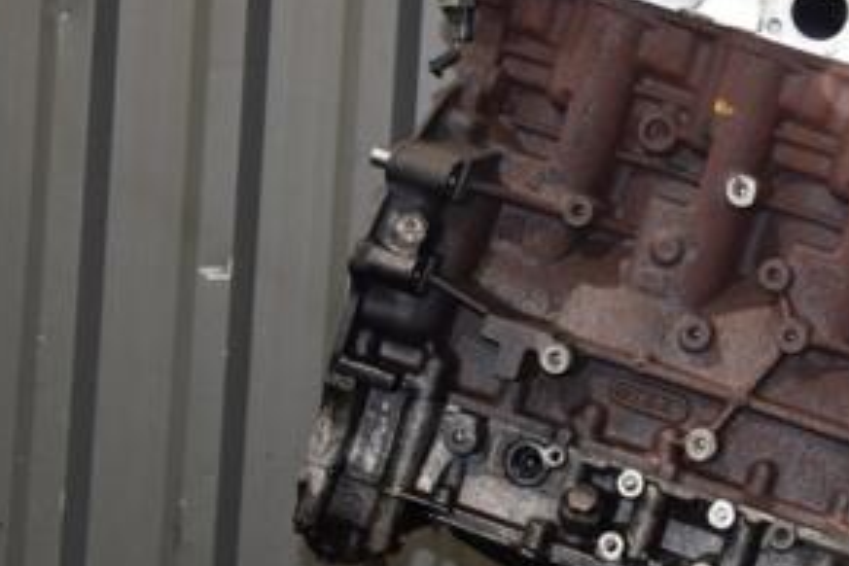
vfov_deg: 13.8
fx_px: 2335
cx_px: 744
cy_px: 195
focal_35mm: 99
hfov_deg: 20.3
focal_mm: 32
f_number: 5
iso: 800
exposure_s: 1/60
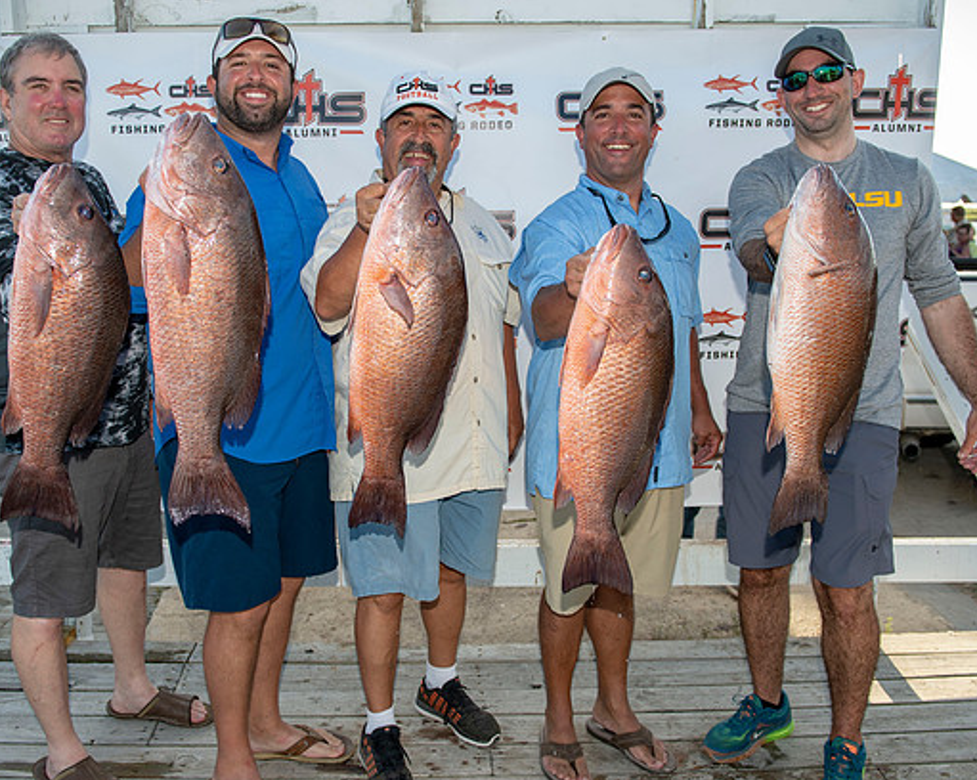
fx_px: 982
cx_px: 445
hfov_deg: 52.8
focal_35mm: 34
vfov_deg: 43.3
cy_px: 391
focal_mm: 28
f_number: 4.5
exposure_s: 1/250
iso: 100
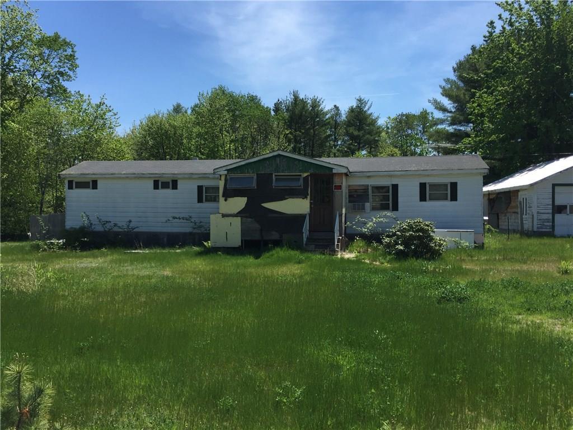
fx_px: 480
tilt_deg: +0.0
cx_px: 286
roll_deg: -1.0
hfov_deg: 61.7
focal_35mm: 29
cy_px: 215
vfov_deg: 48.2
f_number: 2.2
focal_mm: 4.15
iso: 32
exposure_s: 1/1883
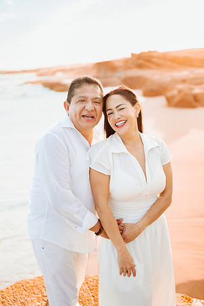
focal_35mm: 35
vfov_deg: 54.4
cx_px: 102
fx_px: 297
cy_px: 153
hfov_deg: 37.9
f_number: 1.4
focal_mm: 35
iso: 100
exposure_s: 1/1600
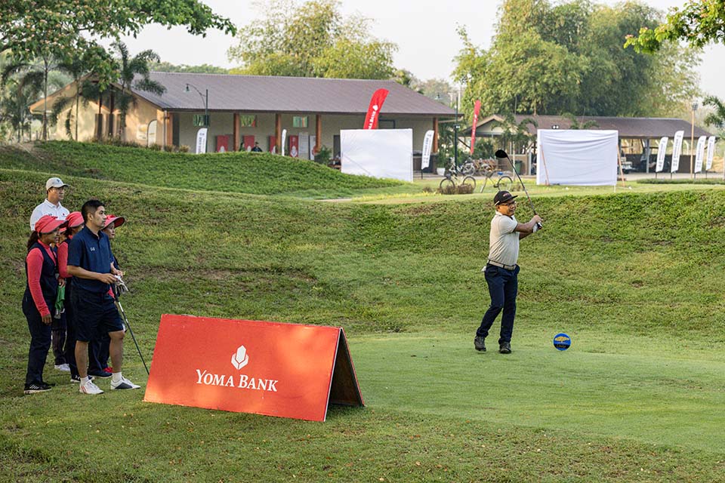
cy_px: 242
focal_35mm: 95
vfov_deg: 14.4
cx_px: 362
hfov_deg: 21.5
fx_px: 1913
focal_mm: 95
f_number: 5.6
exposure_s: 1/2500
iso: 4500
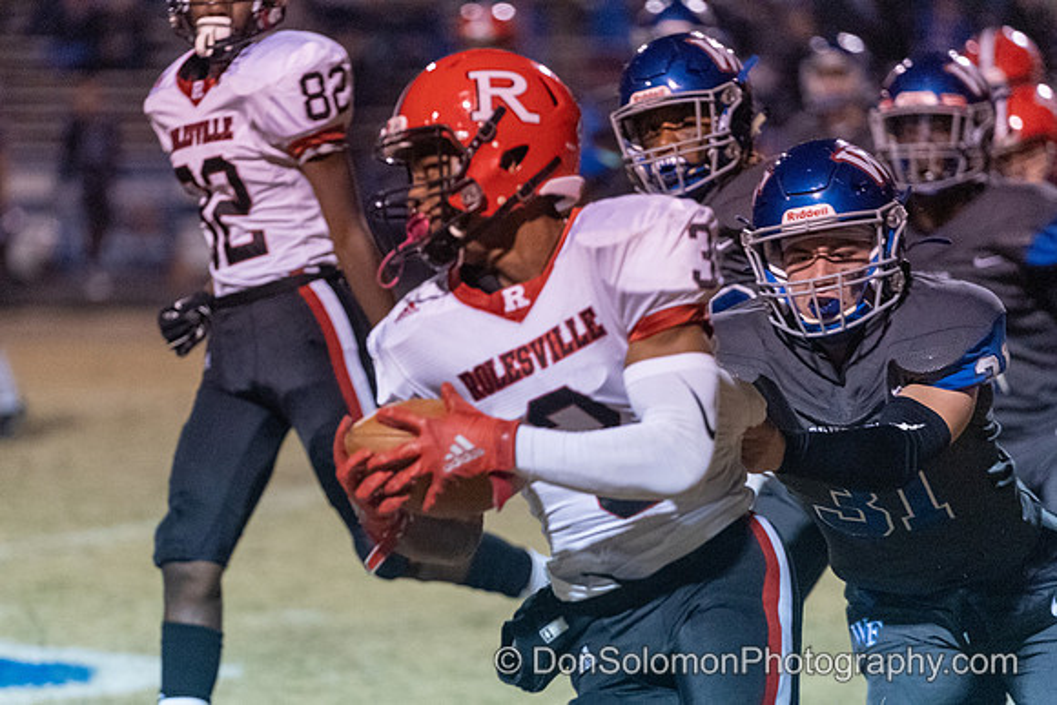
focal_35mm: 228
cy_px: 421
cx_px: 426
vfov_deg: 6.0
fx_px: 6697
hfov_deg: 9.0
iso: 6400
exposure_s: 1/640
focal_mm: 191
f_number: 3.2
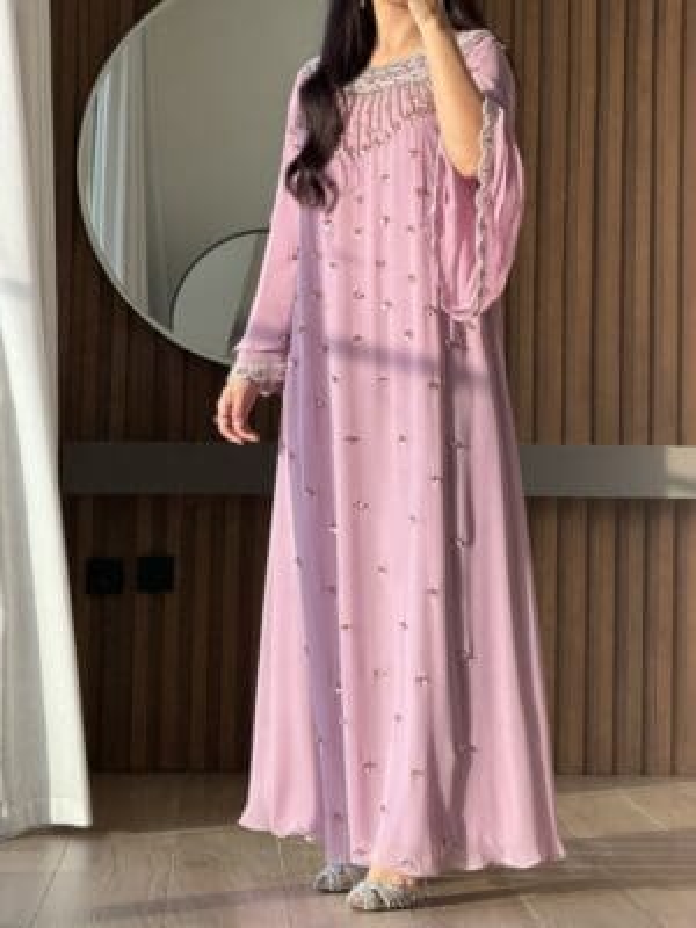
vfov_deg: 19.6
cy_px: 464
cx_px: 348
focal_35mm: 100
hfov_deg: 14.8
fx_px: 2681
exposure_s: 1/121
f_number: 2.8
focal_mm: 16.89
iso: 64
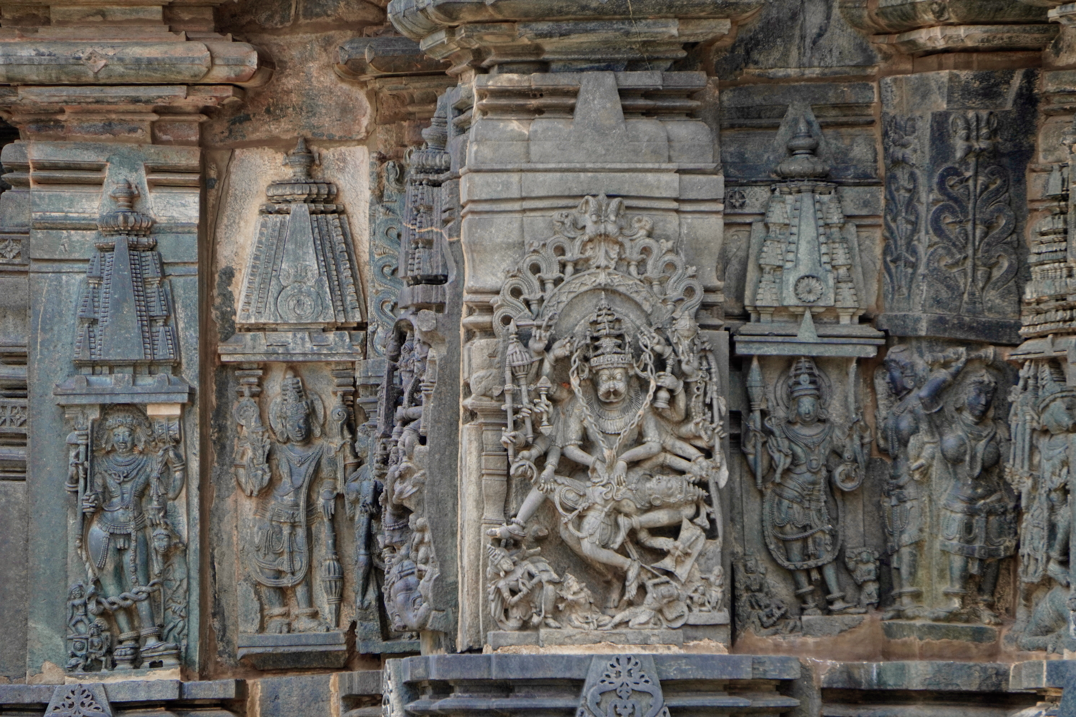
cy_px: 358
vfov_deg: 4.4
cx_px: 538
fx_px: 9414
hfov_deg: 6.5
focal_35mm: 315
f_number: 6.3
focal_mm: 210
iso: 500
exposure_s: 1/400
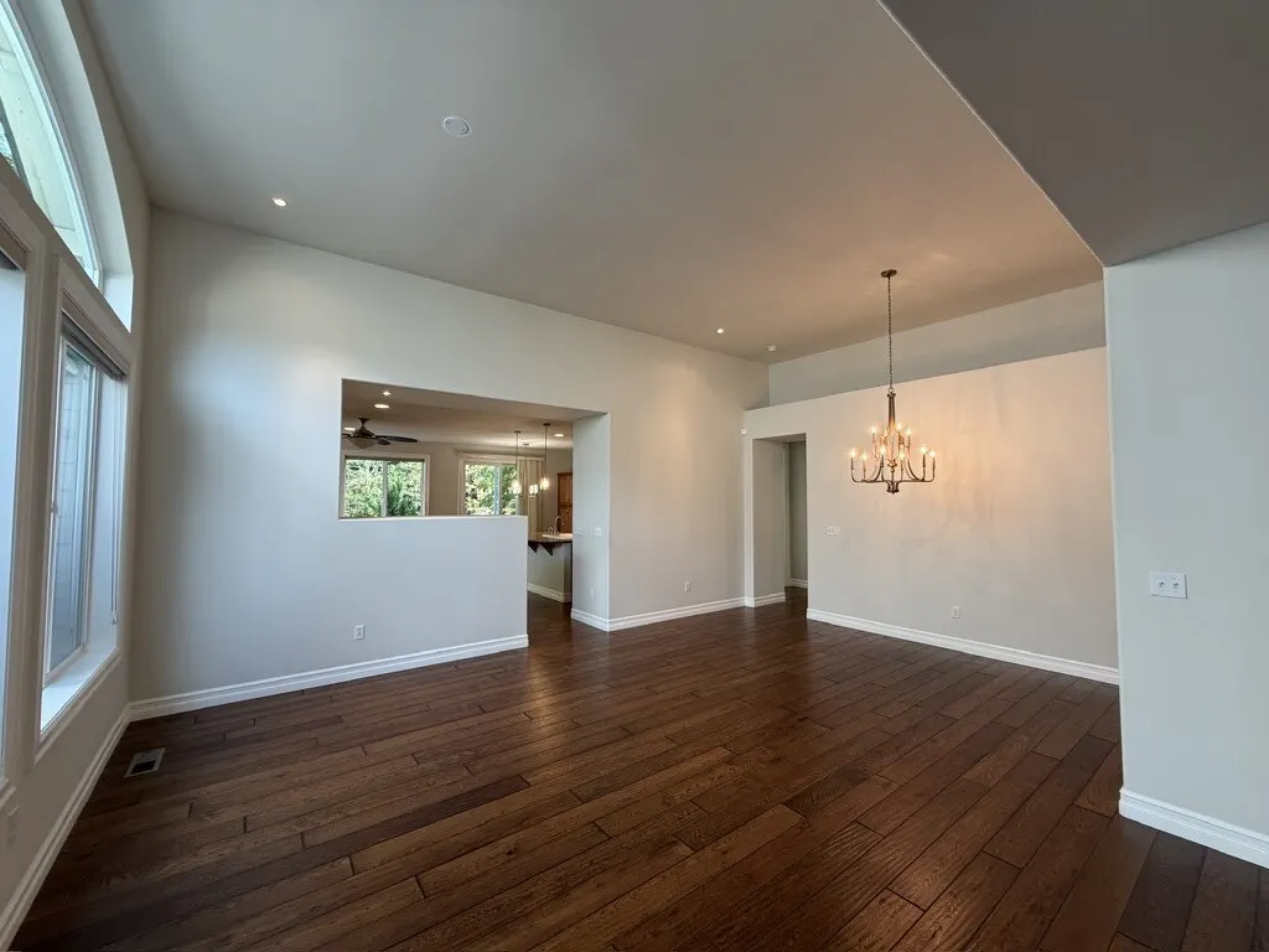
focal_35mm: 14
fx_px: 513
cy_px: 476
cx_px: 634
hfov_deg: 102.1
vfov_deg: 85.7
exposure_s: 1/120
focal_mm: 2.22
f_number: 2.2
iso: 200
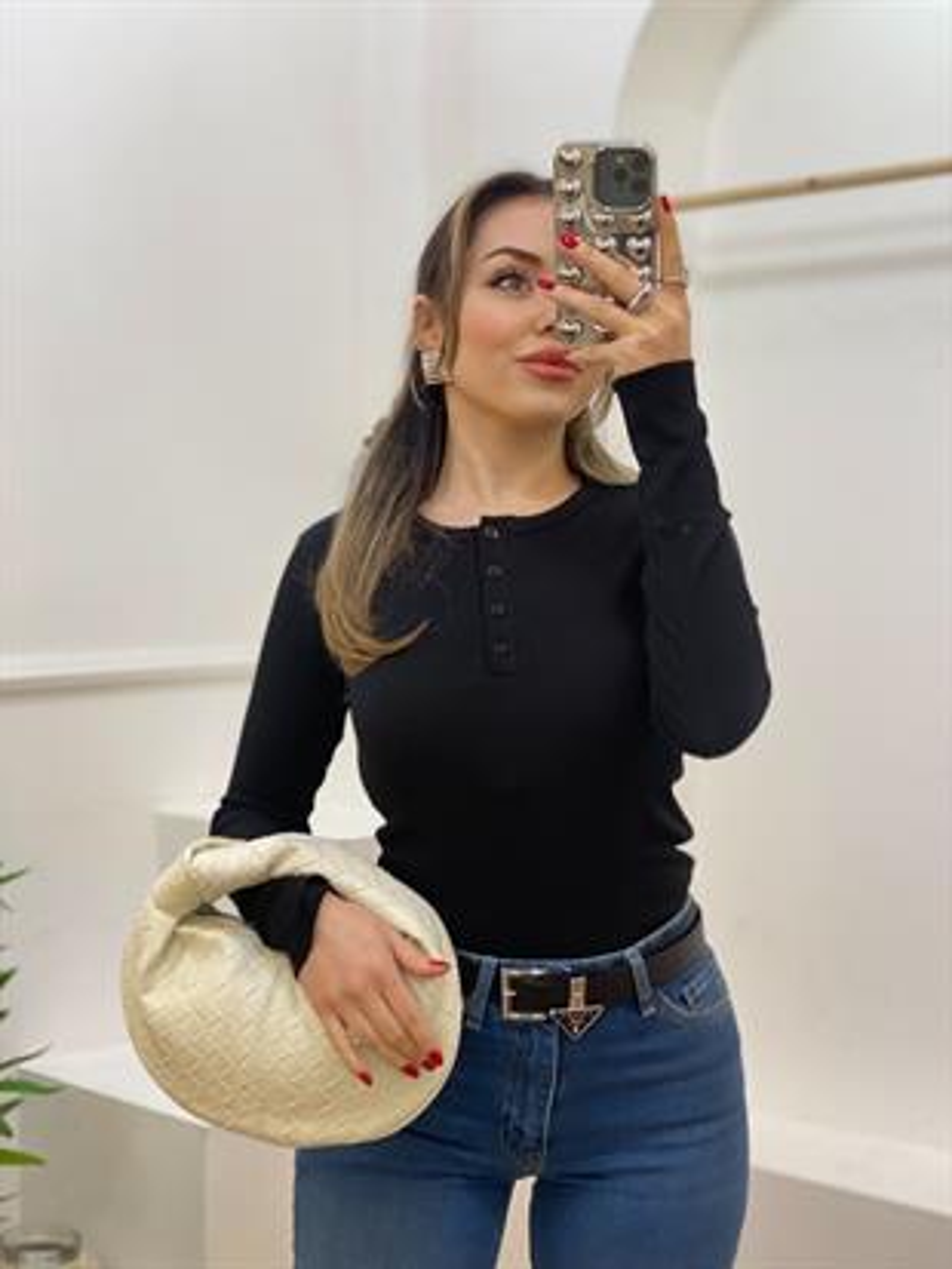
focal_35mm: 52
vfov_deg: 36.8
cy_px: 634
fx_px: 1906
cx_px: 476
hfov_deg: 28.0
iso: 100
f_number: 2
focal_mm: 6
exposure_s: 1/100
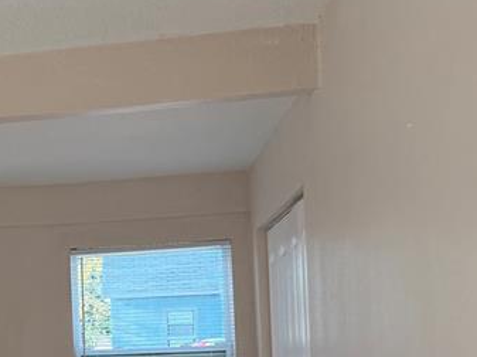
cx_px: -48
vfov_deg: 19.7
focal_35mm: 73
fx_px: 1005
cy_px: 324
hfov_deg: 24.8
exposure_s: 1/282
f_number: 1.78
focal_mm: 6.76
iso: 100
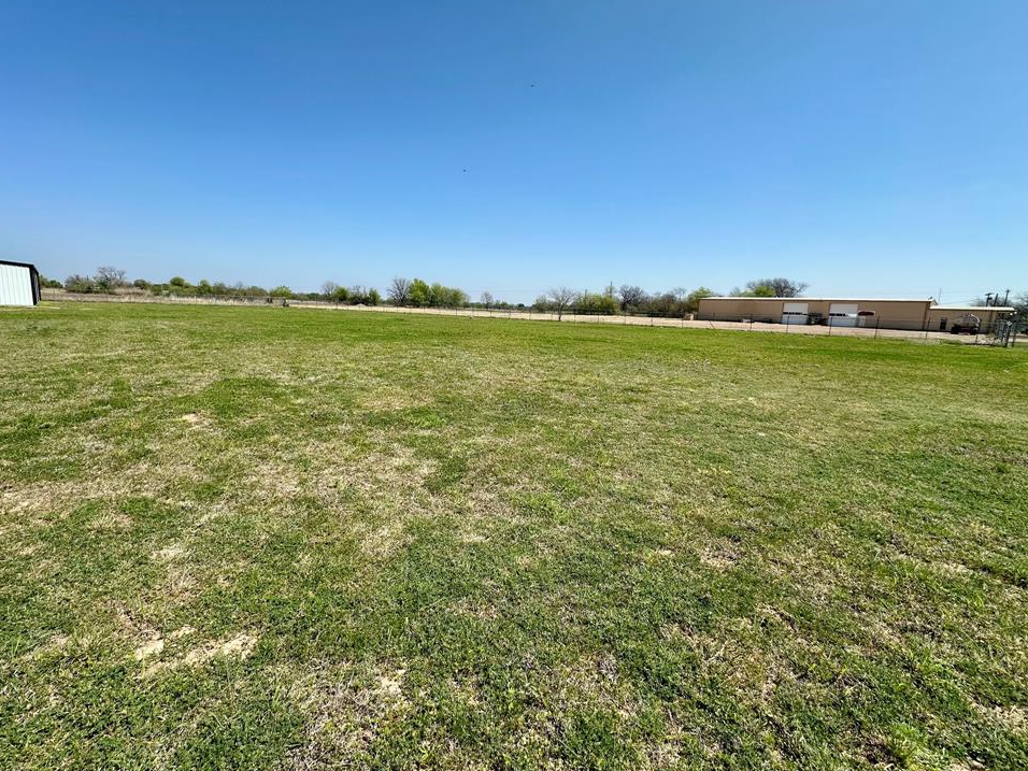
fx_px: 445
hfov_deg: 98.1
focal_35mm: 15
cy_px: 372
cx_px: 488
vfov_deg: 81.7
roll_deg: -2.1
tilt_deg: -8.3
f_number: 2.2
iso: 50
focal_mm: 2.22
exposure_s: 1/1553
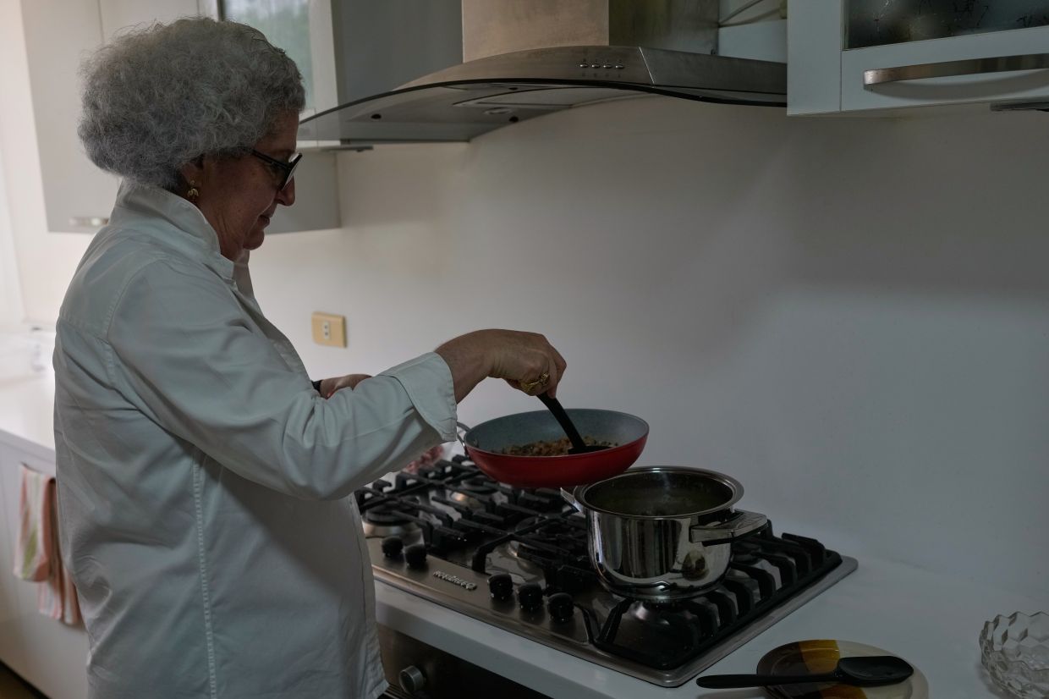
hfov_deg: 54.4
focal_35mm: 35
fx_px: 1020
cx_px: 524
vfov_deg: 37.8
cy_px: 350
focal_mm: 35
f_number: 4
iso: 800
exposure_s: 1/250
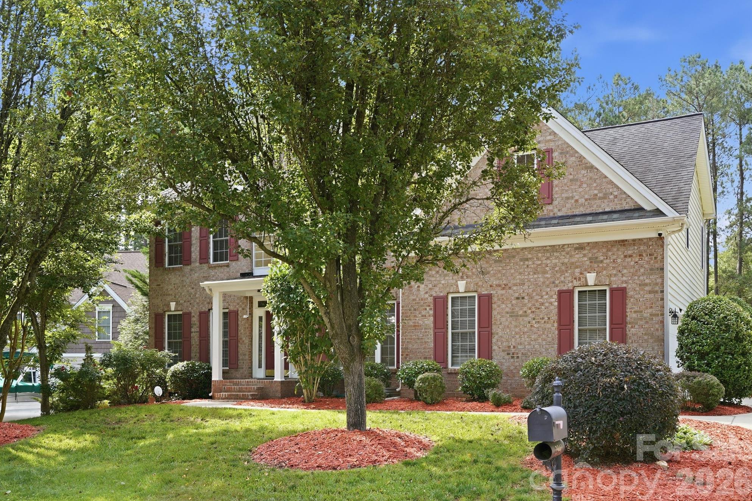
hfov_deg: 55.8
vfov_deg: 38.9
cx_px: 370
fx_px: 710
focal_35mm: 34
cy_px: 251
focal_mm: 33
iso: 100
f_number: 5
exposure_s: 1/60
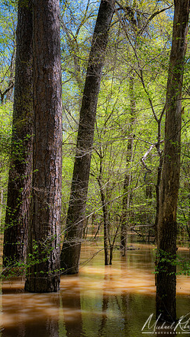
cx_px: 86
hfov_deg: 27.1
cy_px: 169
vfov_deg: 46.4
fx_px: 394
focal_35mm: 44
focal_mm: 27.5
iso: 100
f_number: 8
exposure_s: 1/25
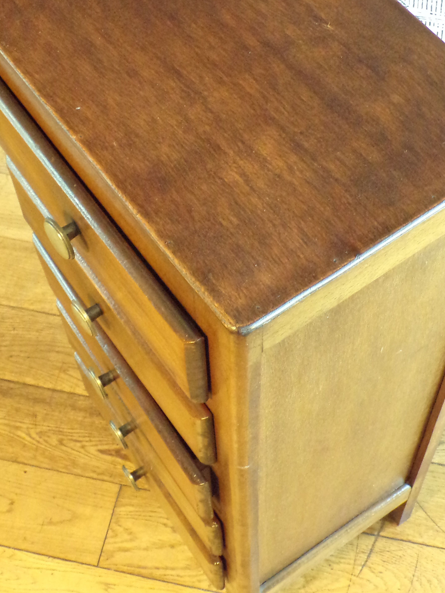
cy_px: 198
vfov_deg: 31.9
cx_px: 246
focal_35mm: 60
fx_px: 1029
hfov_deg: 24.4
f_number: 3.3
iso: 685
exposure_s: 1/17
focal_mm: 6.6
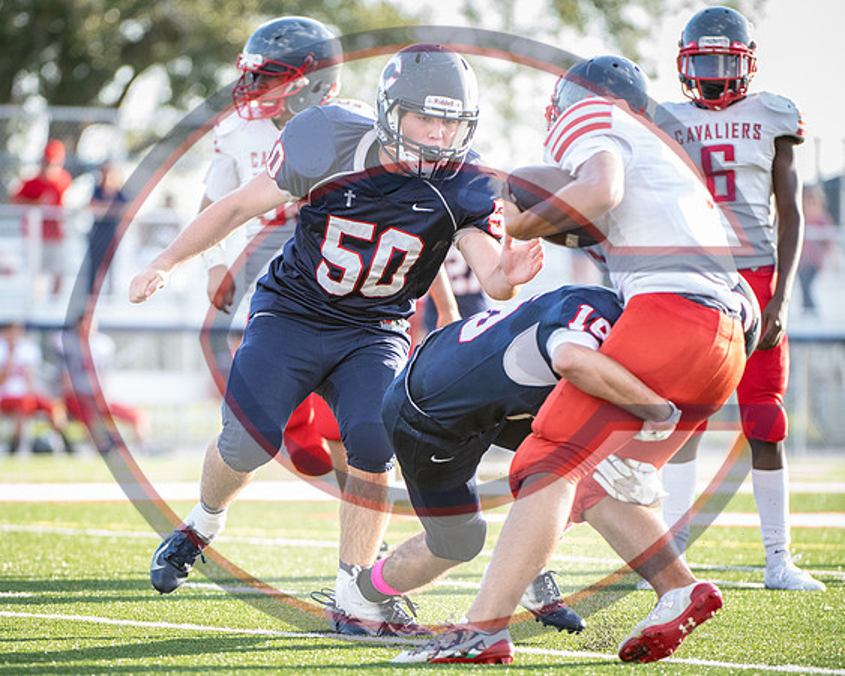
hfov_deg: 6.0
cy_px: 390
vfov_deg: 4.8
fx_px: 7999
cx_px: 354
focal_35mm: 320
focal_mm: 240
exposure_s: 1/1000
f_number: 4
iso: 2000
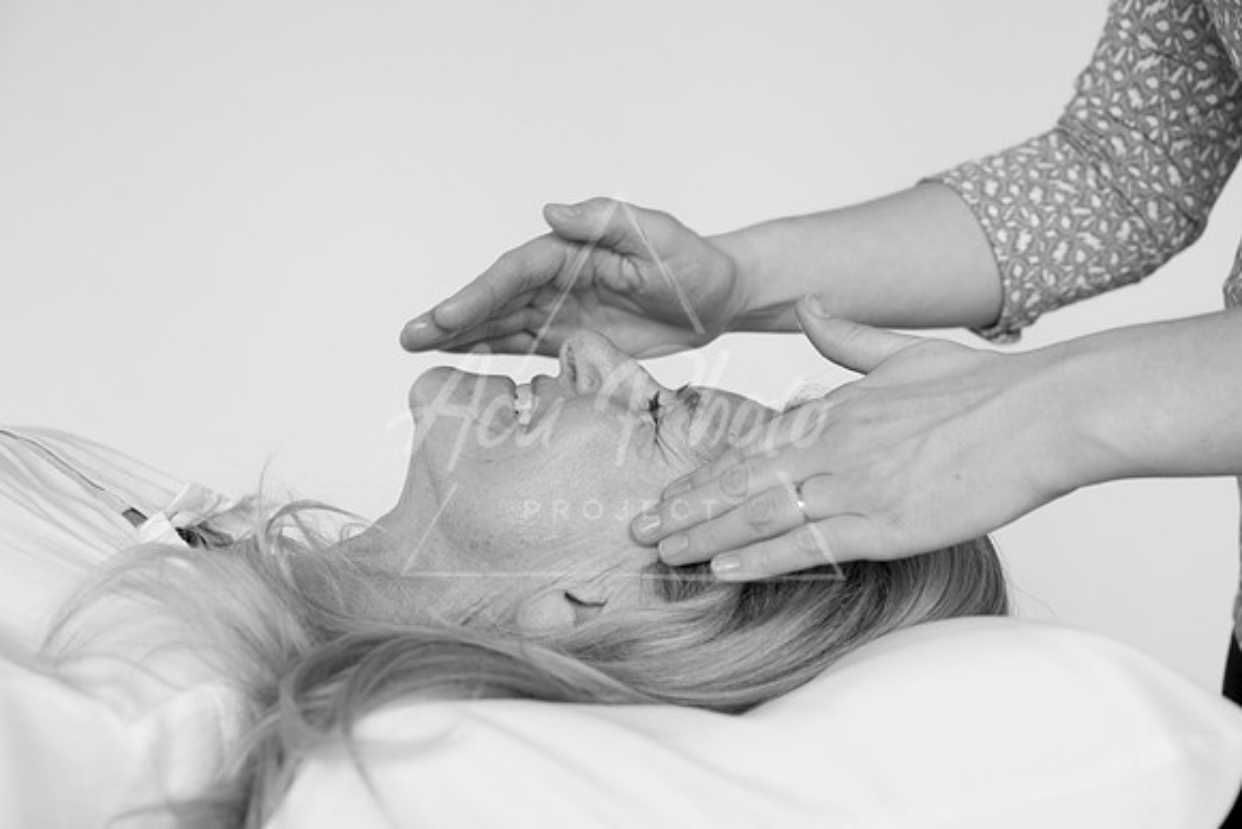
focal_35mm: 50
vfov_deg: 27.0
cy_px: 414
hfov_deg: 39.6
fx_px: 1725
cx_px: 621
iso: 640
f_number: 5
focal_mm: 50
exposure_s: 1/200
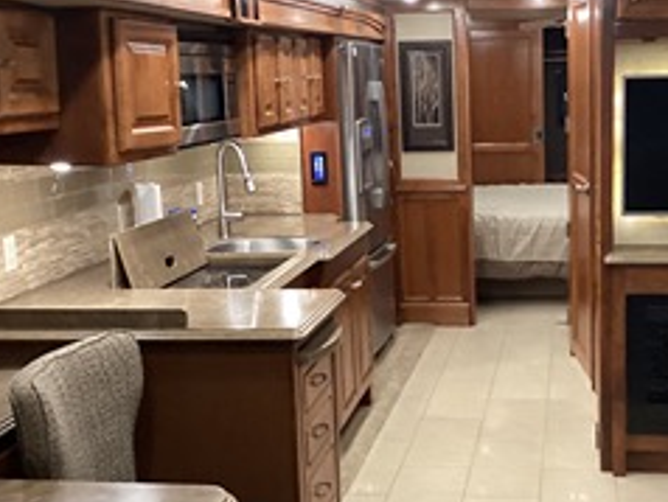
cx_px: 472
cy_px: 258
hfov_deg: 36.2
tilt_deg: -10.5
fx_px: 1004
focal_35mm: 52
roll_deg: +3.8
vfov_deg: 28.1
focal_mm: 3.3
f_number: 2.4
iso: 320
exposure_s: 1/40
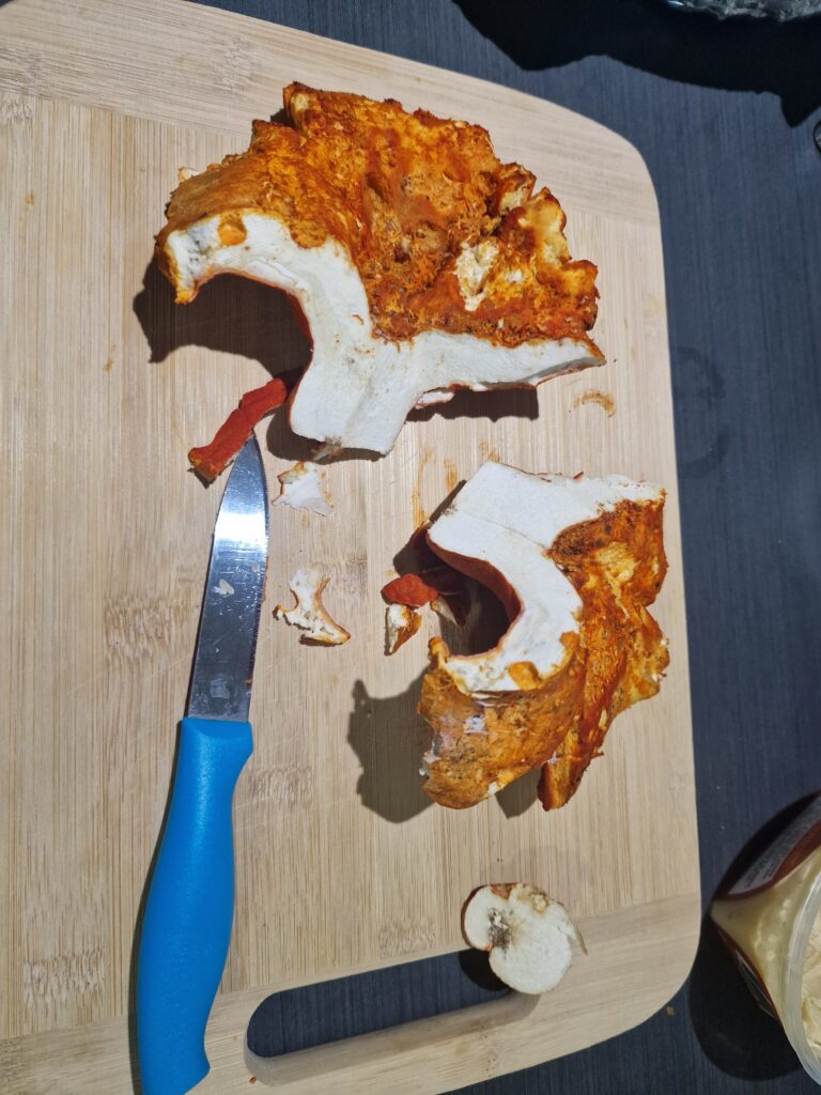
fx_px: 727
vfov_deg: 73.9
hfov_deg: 58.9
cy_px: 548
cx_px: 410
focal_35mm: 23
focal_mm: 6.4
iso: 500
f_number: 1.8
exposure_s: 1/120
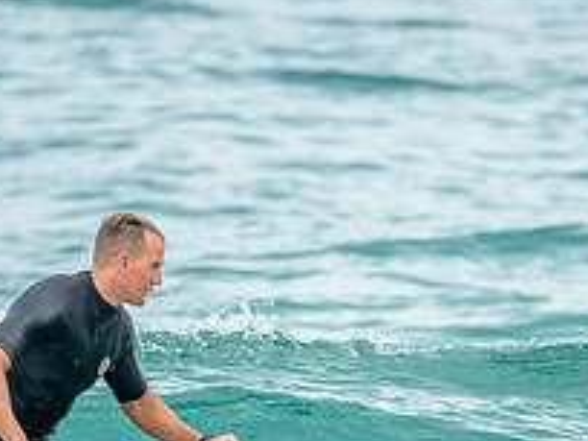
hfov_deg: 0.9
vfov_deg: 0.7
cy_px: 540
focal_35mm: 2190
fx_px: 37200
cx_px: 216
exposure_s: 1/2000
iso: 640
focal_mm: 800
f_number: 6.3
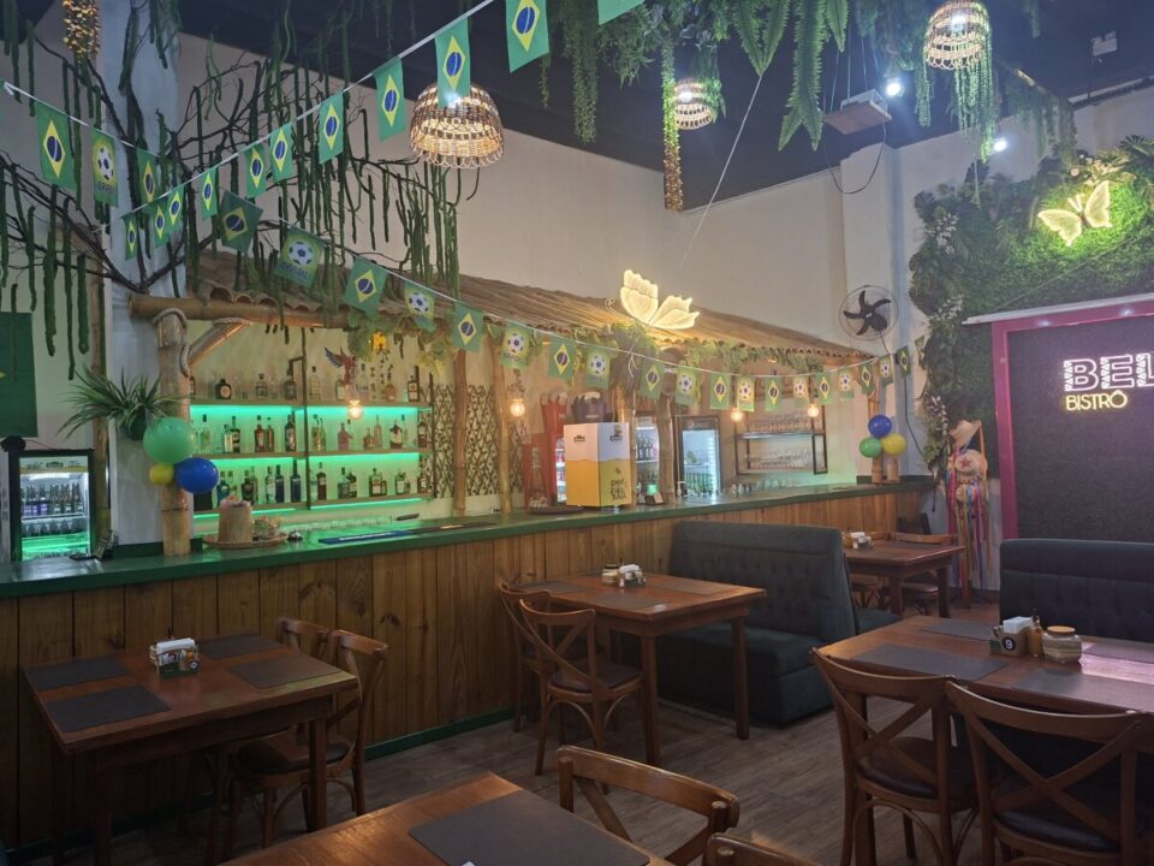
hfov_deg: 73.9
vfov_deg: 58.9
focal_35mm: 23
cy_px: 433
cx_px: 577
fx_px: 767
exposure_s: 1/60
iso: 320
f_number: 1.8
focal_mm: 5.54
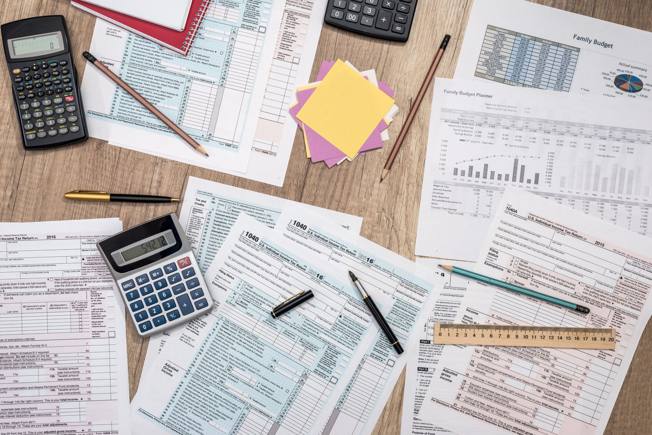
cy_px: 218
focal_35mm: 46
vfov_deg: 29.3
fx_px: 833
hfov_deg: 42.7
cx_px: 326
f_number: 11
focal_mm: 46
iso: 320
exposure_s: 1/160
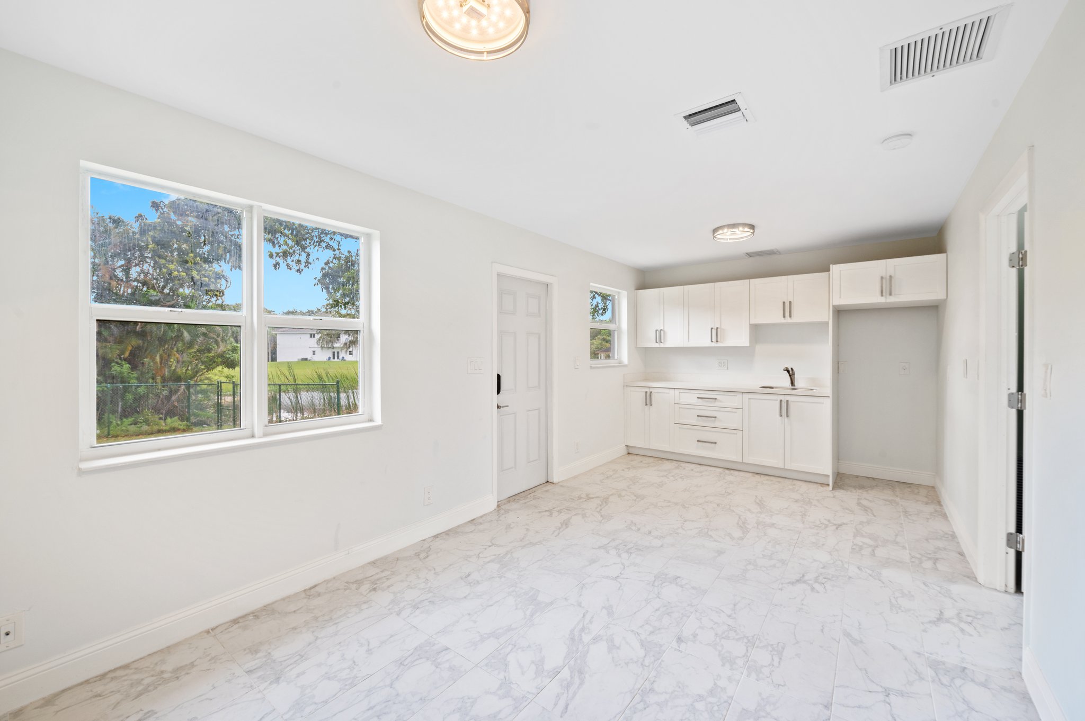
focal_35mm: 14
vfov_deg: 81.1
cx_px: 542
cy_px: 360
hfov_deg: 104.3
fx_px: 422
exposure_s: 1/10
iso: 200
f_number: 8
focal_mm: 14
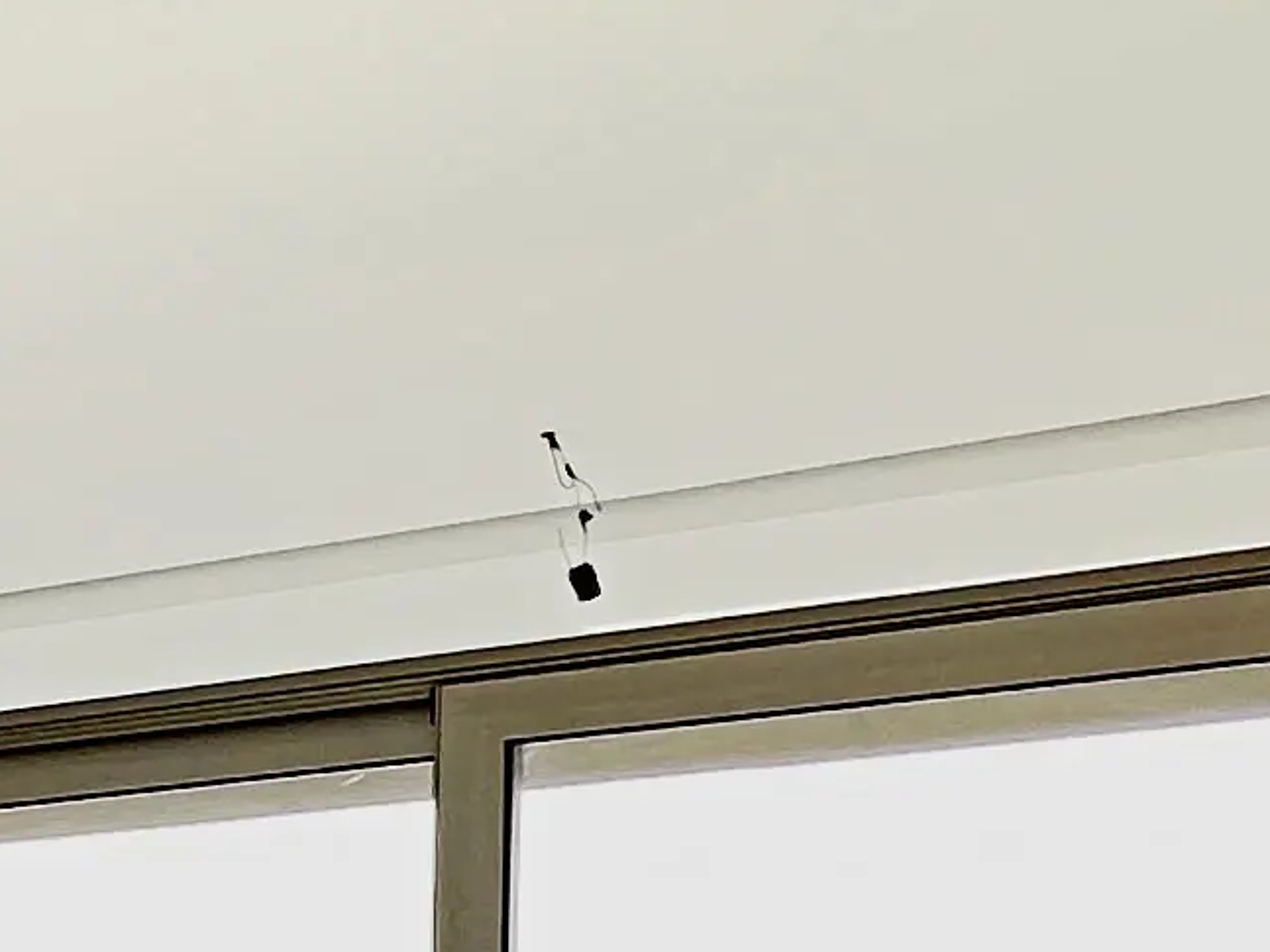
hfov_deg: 19.0
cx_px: -954
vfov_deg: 16.6
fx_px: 2971
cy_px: 1411
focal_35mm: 81
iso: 32
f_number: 1.8
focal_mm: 1.57
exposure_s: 1/229
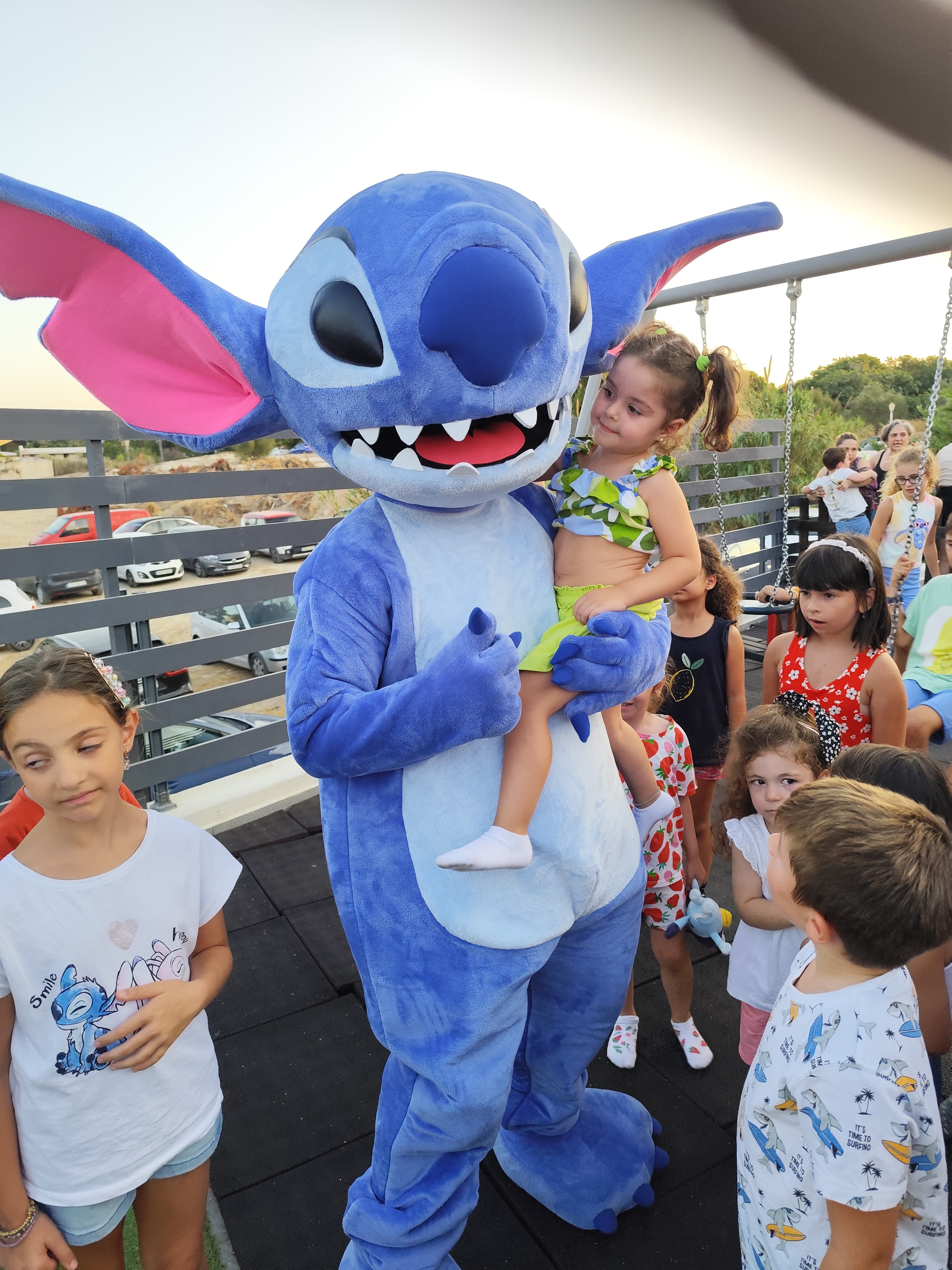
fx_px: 843
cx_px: 476
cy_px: 635
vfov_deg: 73.9
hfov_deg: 58.9
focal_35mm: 23
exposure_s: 1/100
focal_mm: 6.19
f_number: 1.65
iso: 100
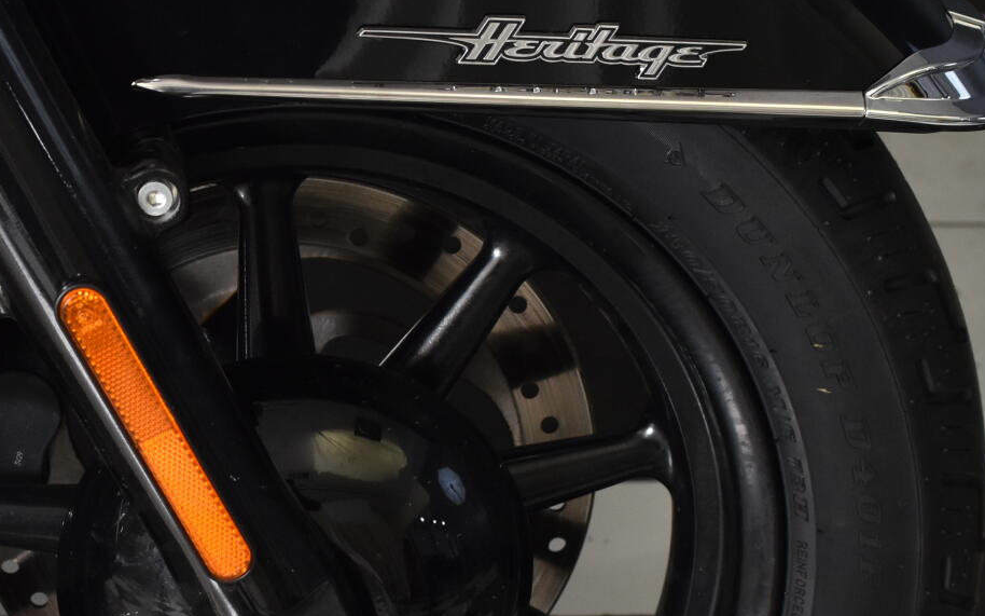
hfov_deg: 17.7
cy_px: 379
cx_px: 190
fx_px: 3144
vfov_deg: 11.2
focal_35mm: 117
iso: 800
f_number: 4.5
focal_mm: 35
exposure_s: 1/160
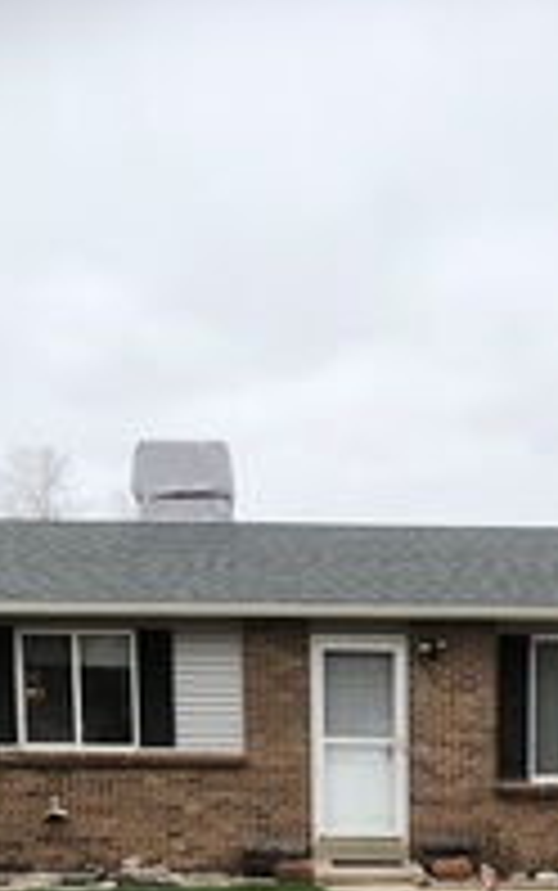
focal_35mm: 75
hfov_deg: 17.2
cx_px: 461
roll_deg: -0.1
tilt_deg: -7.8
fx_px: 1822
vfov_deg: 24.5
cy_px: 1112
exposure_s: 1/500
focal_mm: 4
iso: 20
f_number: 1.8
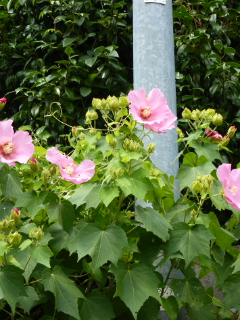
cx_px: 147
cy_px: 161
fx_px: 712
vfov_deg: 25.3
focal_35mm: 77
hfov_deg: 19.1
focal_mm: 10.1
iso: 100
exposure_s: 1/250
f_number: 4.4
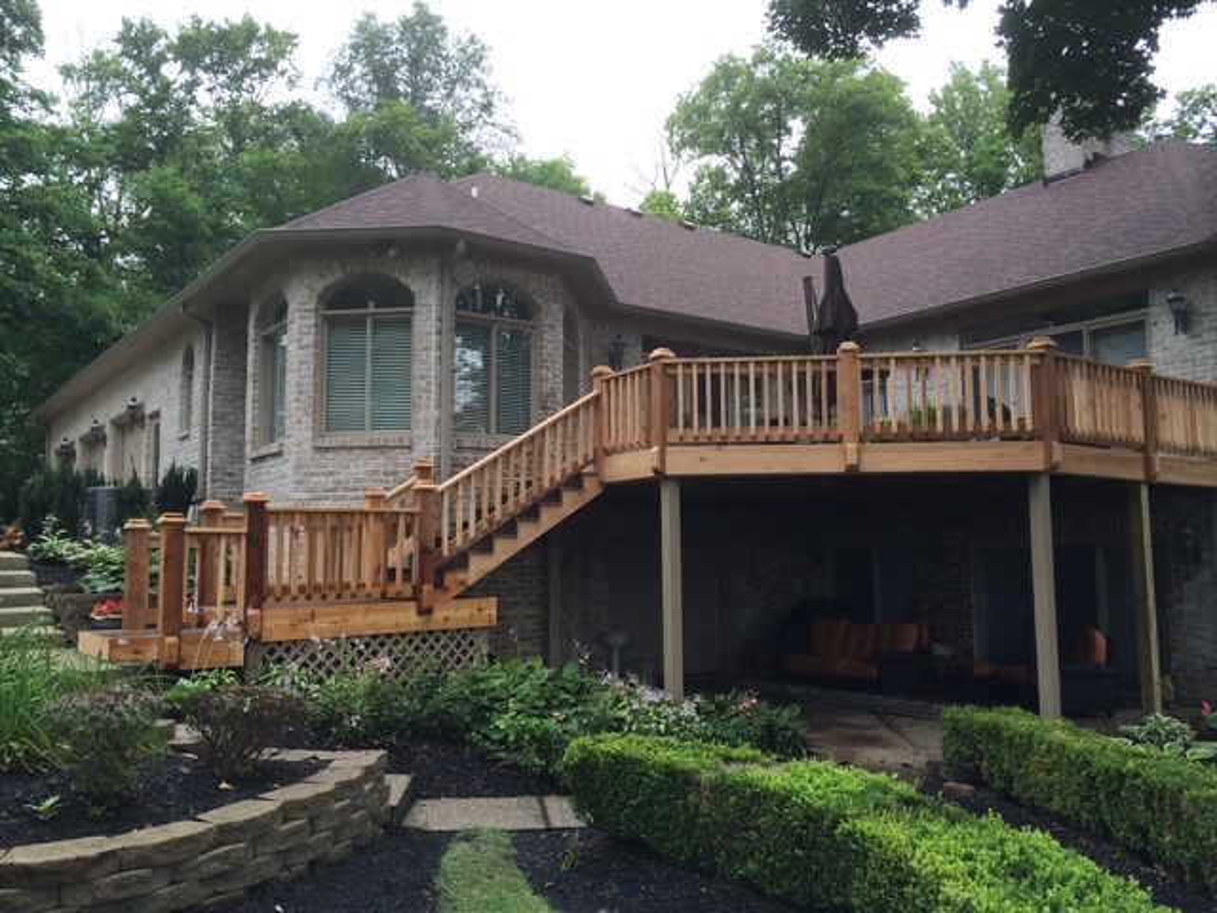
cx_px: 608
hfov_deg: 61.7
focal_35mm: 29
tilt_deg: +5.4
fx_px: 1020
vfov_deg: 48.2
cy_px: 456
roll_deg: +0.7
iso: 32
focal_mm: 4.15
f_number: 2.2
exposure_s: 1/363
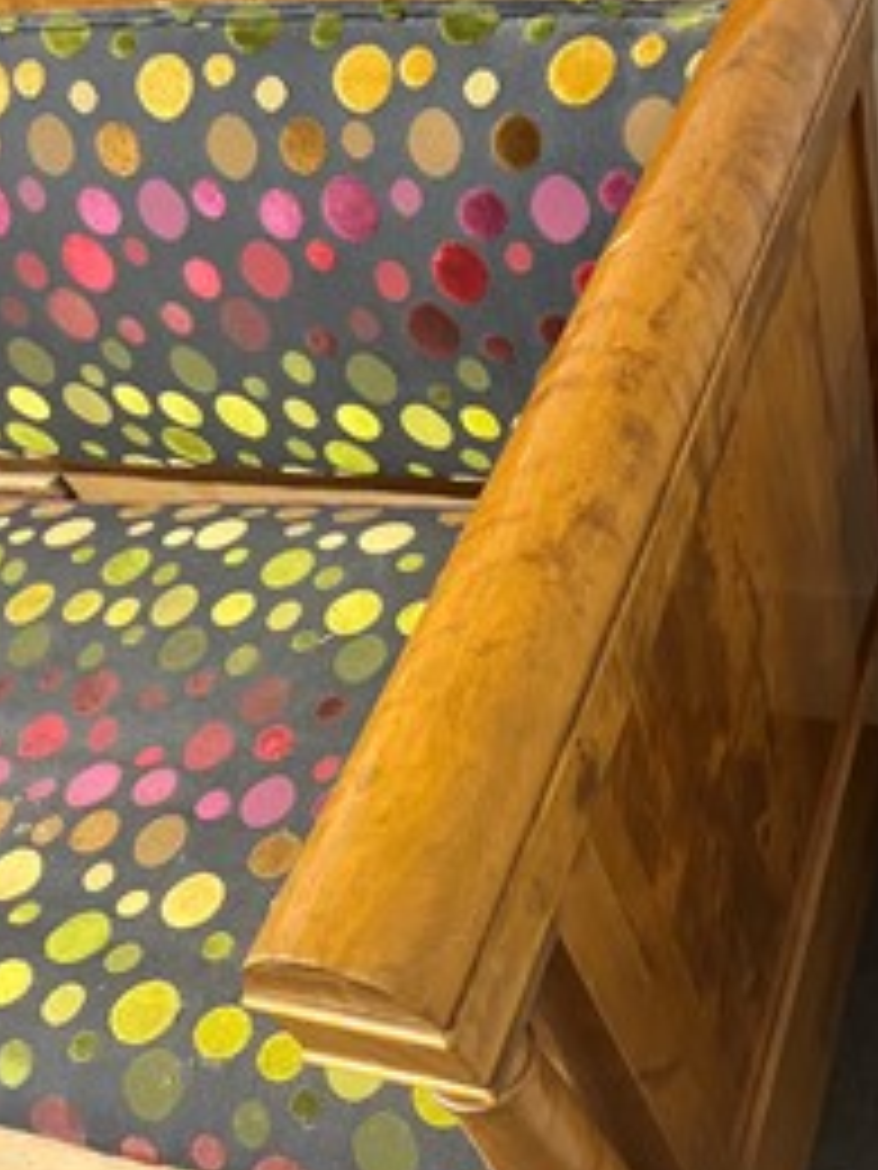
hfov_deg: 35.1
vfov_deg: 46.6
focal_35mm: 40
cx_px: 666
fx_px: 1353
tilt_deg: -50.4
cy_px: 693
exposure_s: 1/50
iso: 500
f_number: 1.6
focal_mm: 5.1
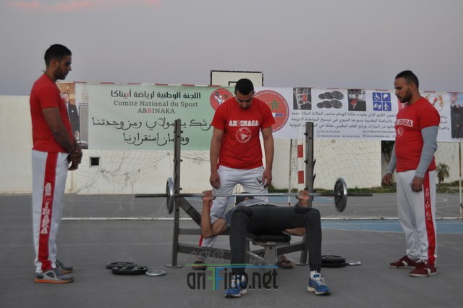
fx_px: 732
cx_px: 232
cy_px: 154
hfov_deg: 35.1
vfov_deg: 23.7
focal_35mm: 57
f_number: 4.8
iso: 800
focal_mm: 38
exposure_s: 1/40
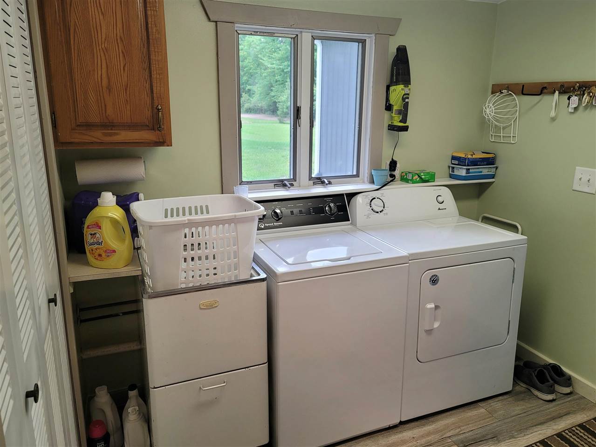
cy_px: 224
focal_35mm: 25
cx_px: 298
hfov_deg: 69.4
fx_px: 431
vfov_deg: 54.9
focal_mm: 7
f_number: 1.8
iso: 200
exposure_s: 1/119
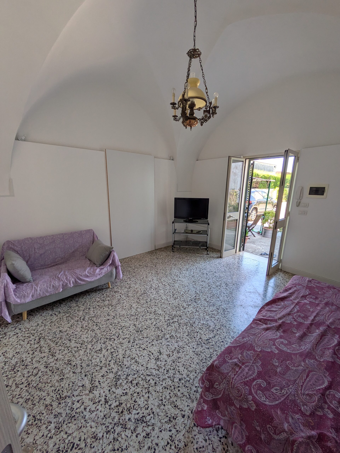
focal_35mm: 14
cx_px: 170
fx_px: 183
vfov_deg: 102.0
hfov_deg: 85.7
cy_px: 226
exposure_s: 1/130
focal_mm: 1.83
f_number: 2.2
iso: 60
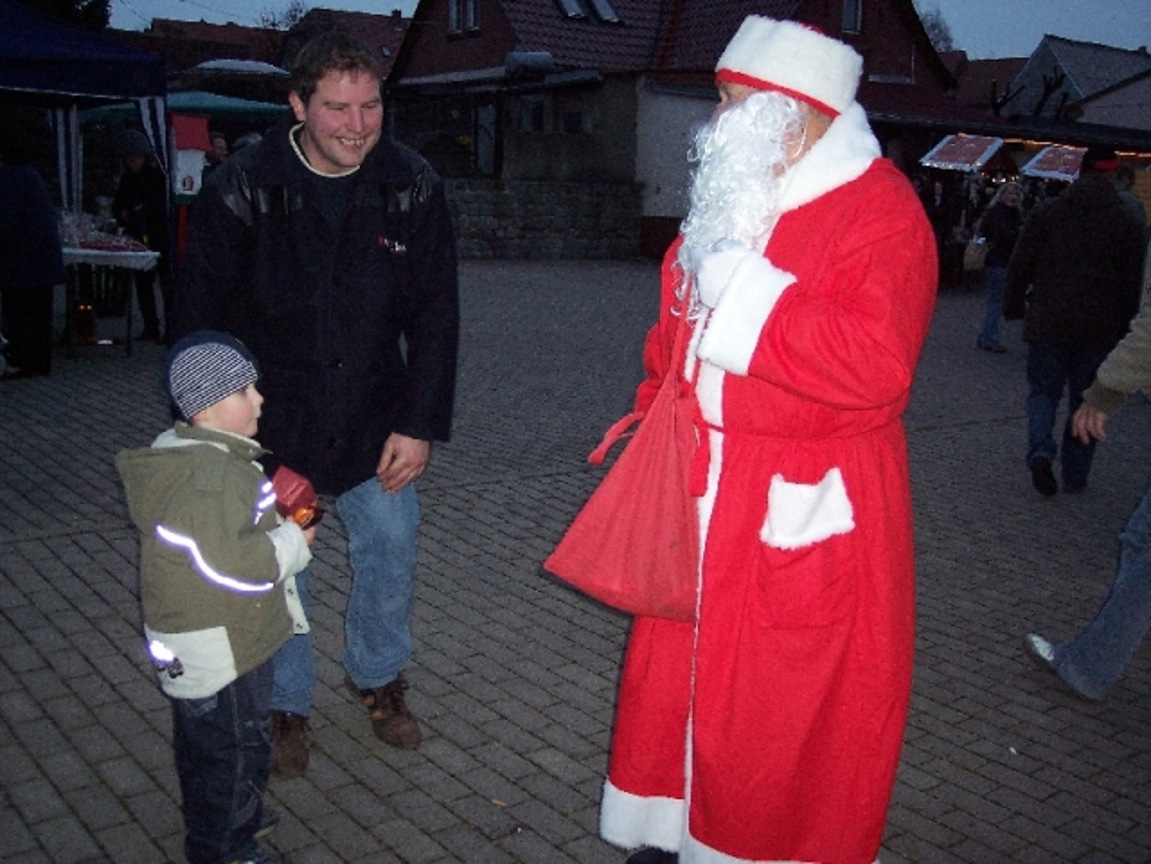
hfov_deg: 47.9
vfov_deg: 36.8
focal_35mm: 39
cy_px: 432
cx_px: 576
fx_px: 1297
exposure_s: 1/60
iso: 140
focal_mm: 8
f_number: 2.8
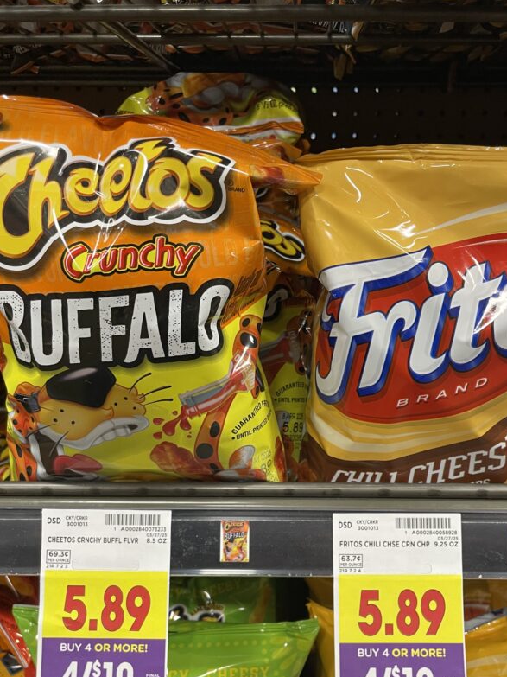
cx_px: 290
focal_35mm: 34
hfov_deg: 41.7
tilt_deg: -24.4
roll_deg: +0.1
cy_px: 413
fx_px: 664
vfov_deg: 53.5
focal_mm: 4.2
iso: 125
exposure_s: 1/60
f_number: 1.6
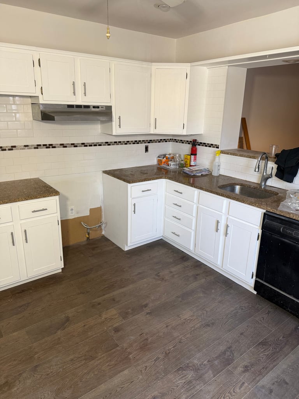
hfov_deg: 56.8
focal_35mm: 24
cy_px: 200
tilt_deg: -17.6
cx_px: 150
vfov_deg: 71.6
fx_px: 276
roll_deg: -1.8
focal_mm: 6.76
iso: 160
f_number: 1.78
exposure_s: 1/120
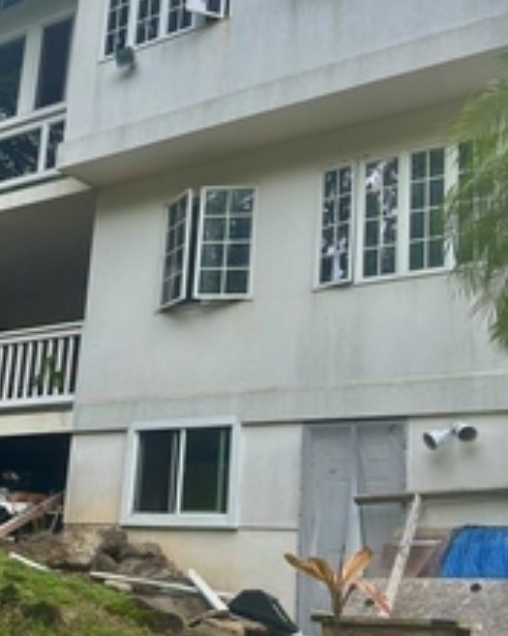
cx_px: 149
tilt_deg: +17.2
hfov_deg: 26.0
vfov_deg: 32.5
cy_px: 308
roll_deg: -5.6
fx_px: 1091
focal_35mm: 58
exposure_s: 1/924
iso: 50
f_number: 1.5
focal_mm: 5.7
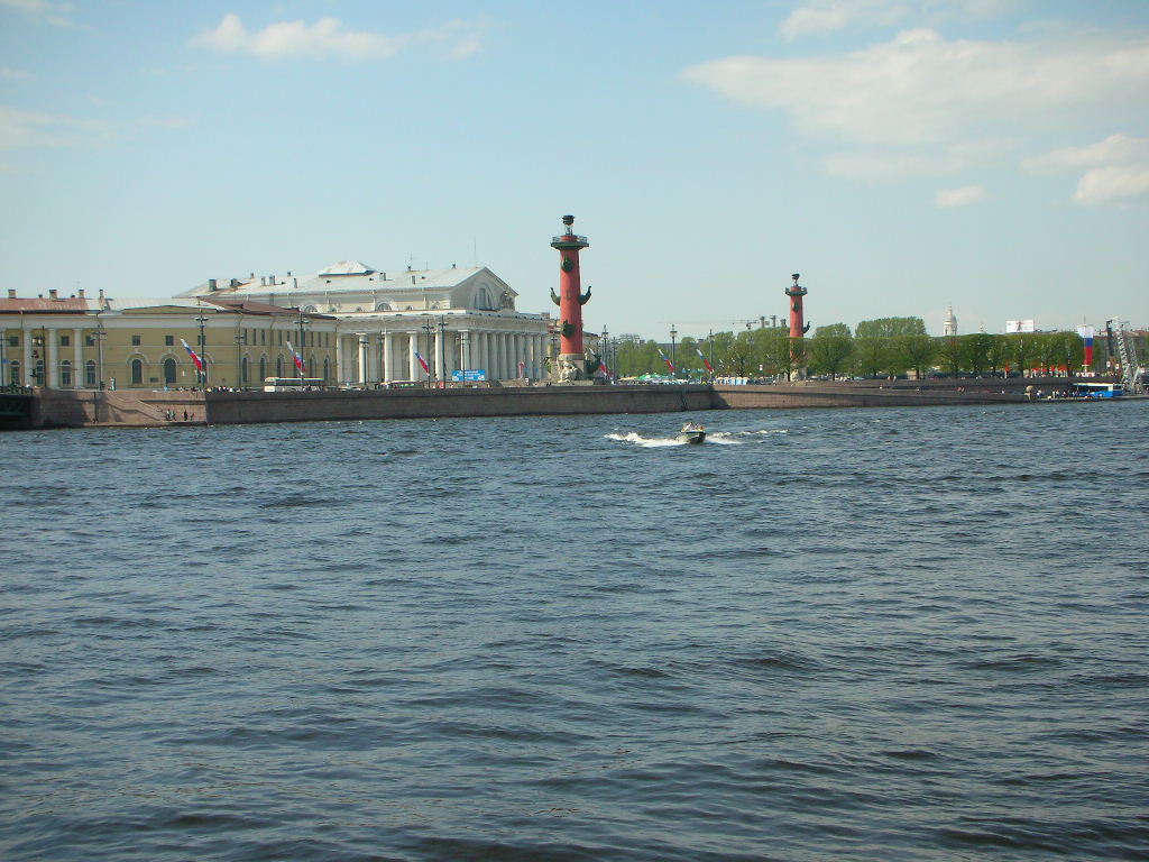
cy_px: 431
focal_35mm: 61
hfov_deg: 31.7
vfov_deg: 24.0
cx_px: 574
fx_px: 2025
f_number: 11.3
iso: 50
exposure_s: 1/80.2
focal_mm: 10.1
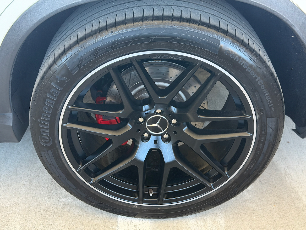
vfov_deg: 30.3
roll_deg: -2.8
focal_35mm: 48
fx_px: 424
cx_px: 153
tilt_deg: -39.4
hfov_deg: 39.7
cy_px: 115
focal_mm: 6.76
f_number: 1.78
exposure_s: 1/60
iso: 160
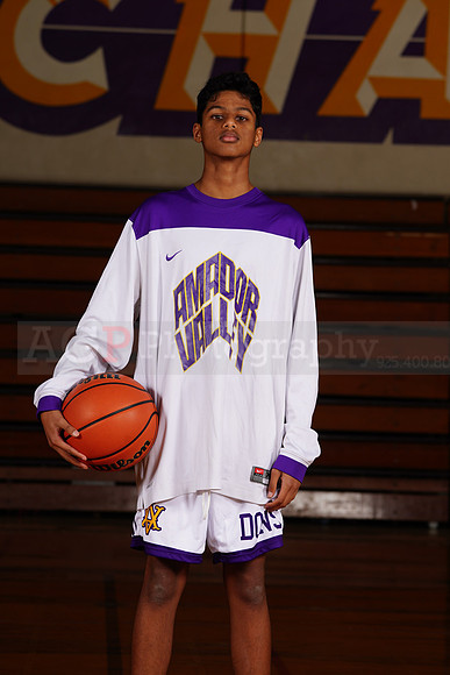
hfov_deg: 8.3
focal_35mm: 166
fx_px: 3110
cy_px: 338
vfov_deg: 12.4
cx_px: 225
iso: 200
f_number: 9
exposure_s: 1/200
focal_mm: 166
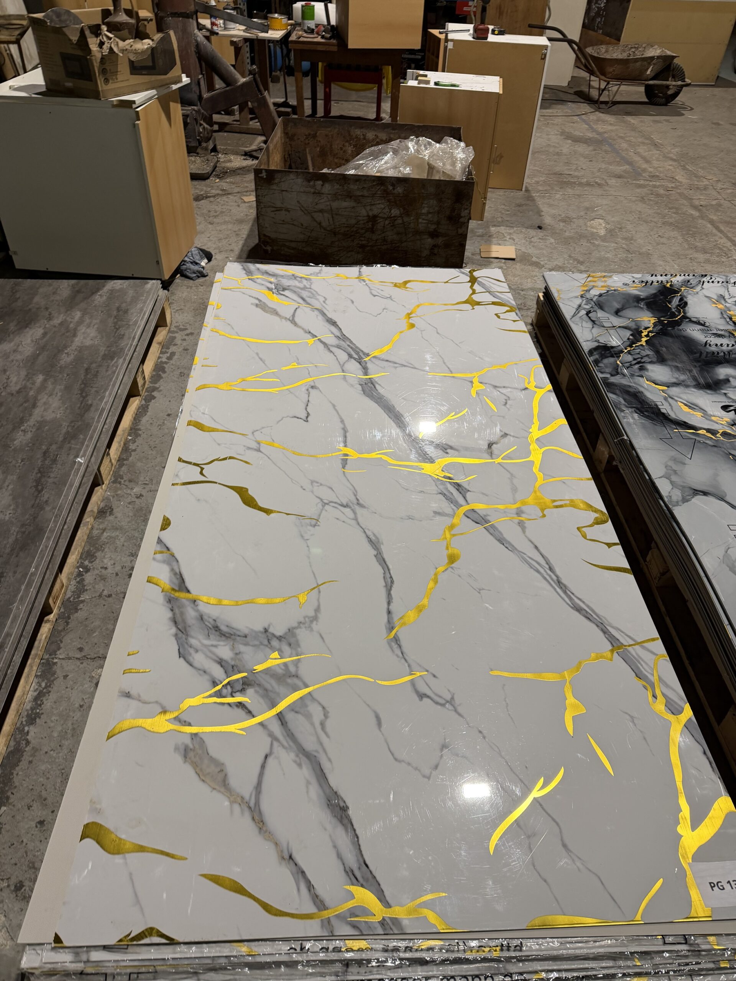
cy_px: 490
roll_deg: -4.3
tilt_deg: -40.3
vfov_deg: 71.6
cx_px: 368
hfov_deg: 56.8
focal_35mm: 24
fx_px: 680
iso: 125
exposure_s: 1/50
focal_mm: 6.76
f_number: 1.78
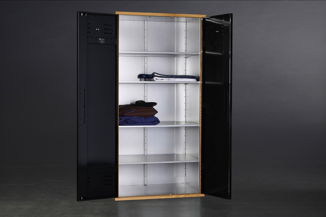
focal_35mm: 67
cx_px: 163
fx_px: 607
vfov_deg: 20.3
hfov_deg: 30.1
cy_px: 108
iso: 200
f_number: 7.1
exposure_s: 1/160
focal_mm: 67
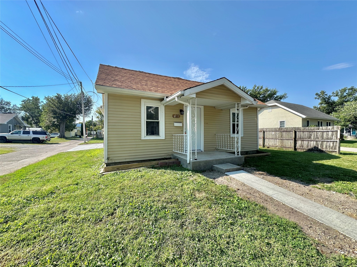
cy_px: 134
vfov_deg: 85.7
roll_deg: -0.2
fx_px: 144
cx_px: 178
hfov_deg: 102.1
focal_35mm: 14
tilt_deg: -0.4
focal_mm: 2.22
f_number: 2.2
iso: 40
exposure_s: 1/818
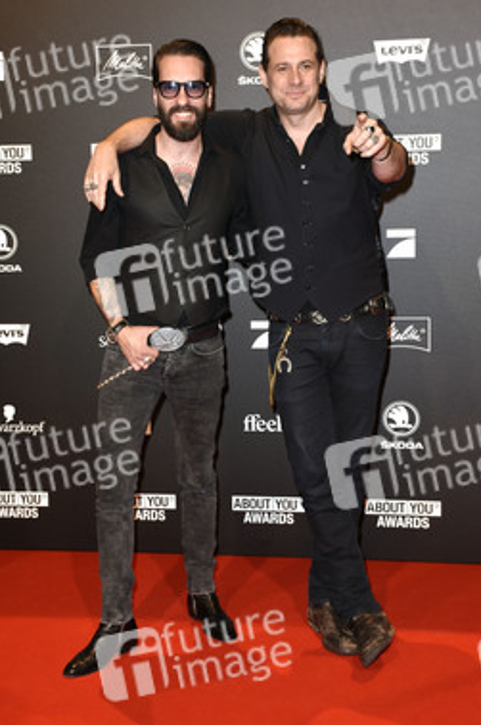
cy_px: 368
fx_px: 1085
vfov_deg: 36.9
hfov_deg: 25.0
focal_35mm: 54
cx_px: 249
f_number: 6.3
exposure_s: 1/125
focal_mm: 34
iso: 1000
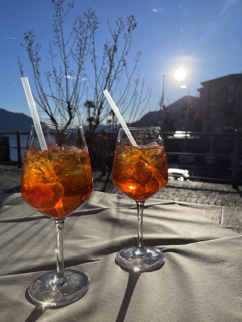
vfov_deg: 67.3
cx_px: 121
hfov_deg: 53.1
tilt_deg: -7.0
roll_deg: +0.1
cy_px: 161
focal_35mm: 26
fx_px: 242
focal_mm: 5.1
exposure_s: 1/7407
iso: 32
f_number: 1.6
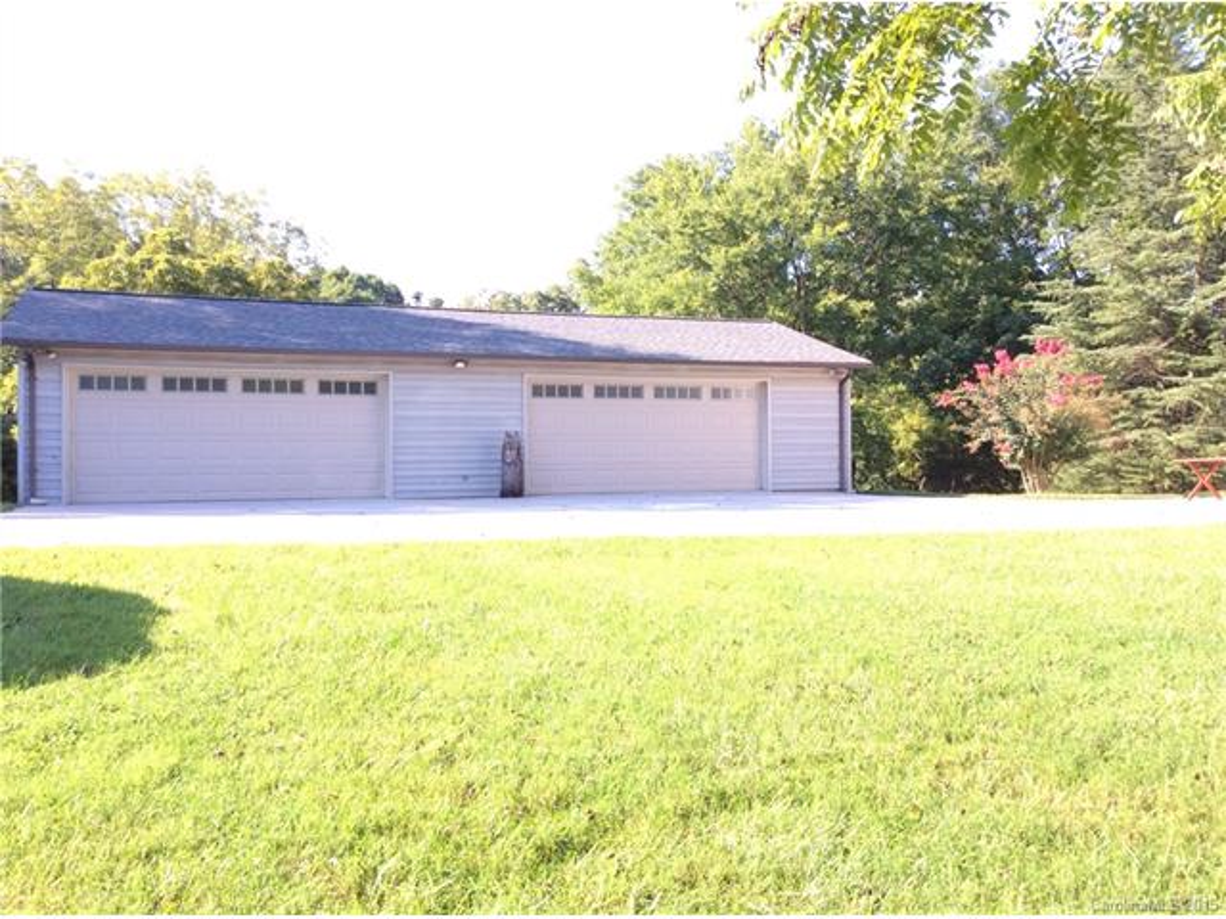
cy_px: 460
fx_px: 1133
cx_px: 613
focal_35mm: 32
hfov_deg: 56.8
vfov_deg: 44.2
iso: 32
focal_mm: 3.3
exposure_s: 1/220
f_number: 2.4
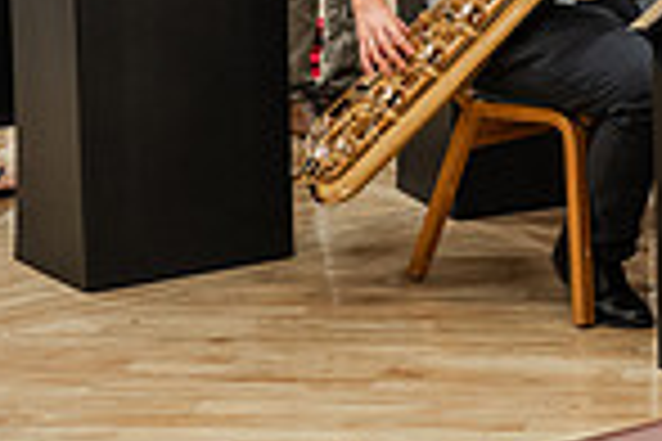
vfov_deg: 7.6
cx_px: 919
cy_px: -245
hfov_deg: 11.2
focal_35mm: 178
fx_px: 3273
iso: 1600
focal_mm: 45
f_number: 3.2
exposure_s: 1/160
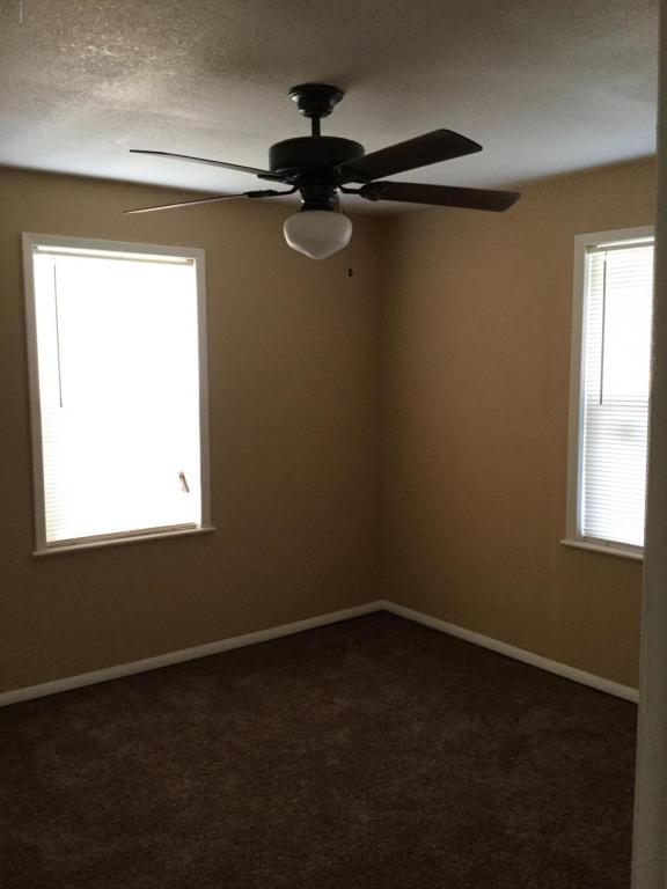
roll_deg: +0.2
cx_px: 334
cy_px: 444
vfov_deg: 58.4
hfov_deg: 45.4
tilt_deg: -4.7
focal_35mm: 31
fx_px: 796
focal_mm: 3.3
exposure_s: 1/30
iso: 125
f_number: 2.4
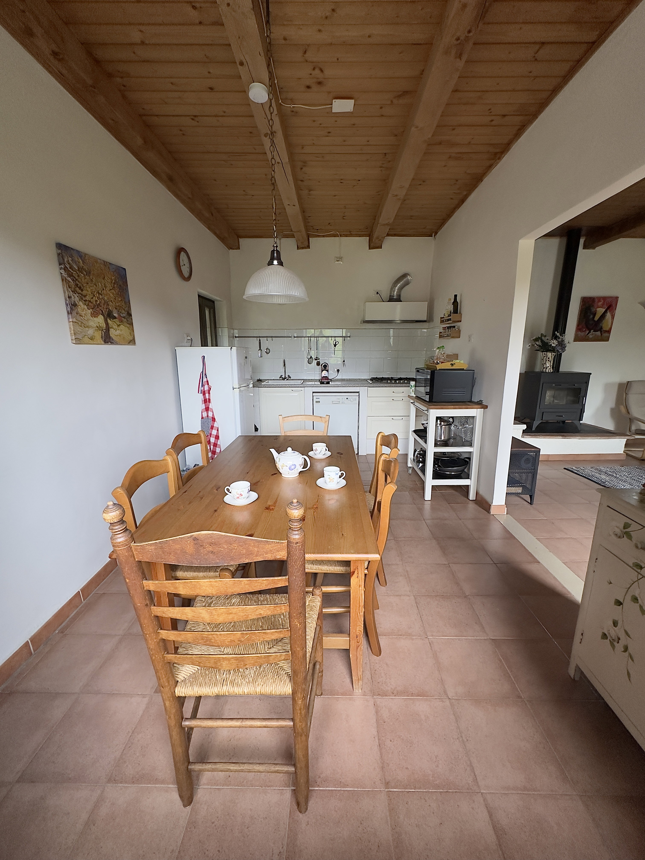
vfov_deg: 102.1
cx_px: 322
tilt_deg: -12.3
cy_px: 430
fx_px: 348
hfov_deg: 85.7
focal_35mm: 14
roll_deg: -0.7
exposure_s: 1/99
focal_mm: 2.22
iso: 200
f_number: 2.2
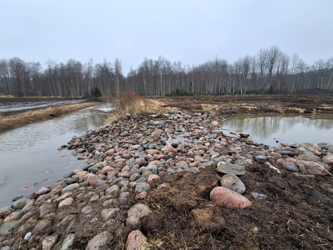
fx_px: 154
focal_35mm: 16
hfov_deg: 94.5
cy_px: 125
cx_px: 166
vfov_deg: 78.1
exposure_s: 1/100
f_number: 2.2
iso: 50
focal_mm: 1.64
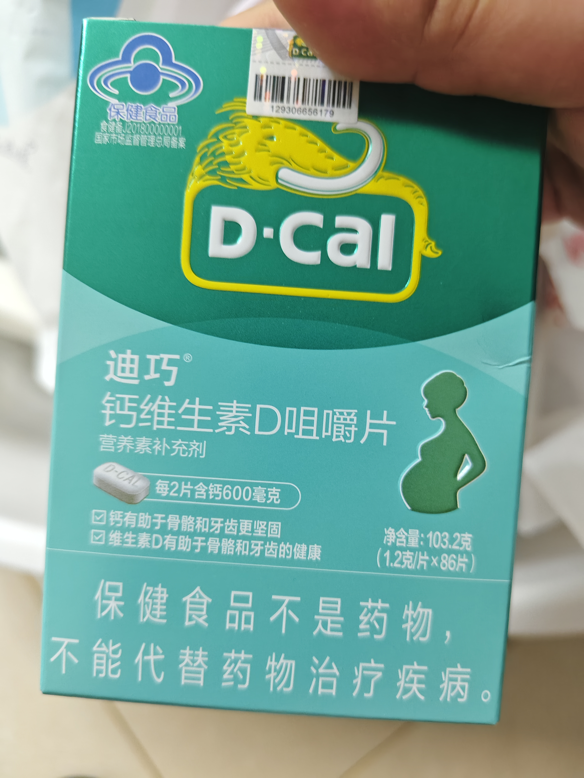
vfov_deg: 73.9
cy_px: 389
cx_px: 292
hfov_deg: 58.9
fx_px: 517
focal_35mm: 23
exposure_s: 1/50
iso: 1712
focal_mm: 5.56
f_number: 1.88
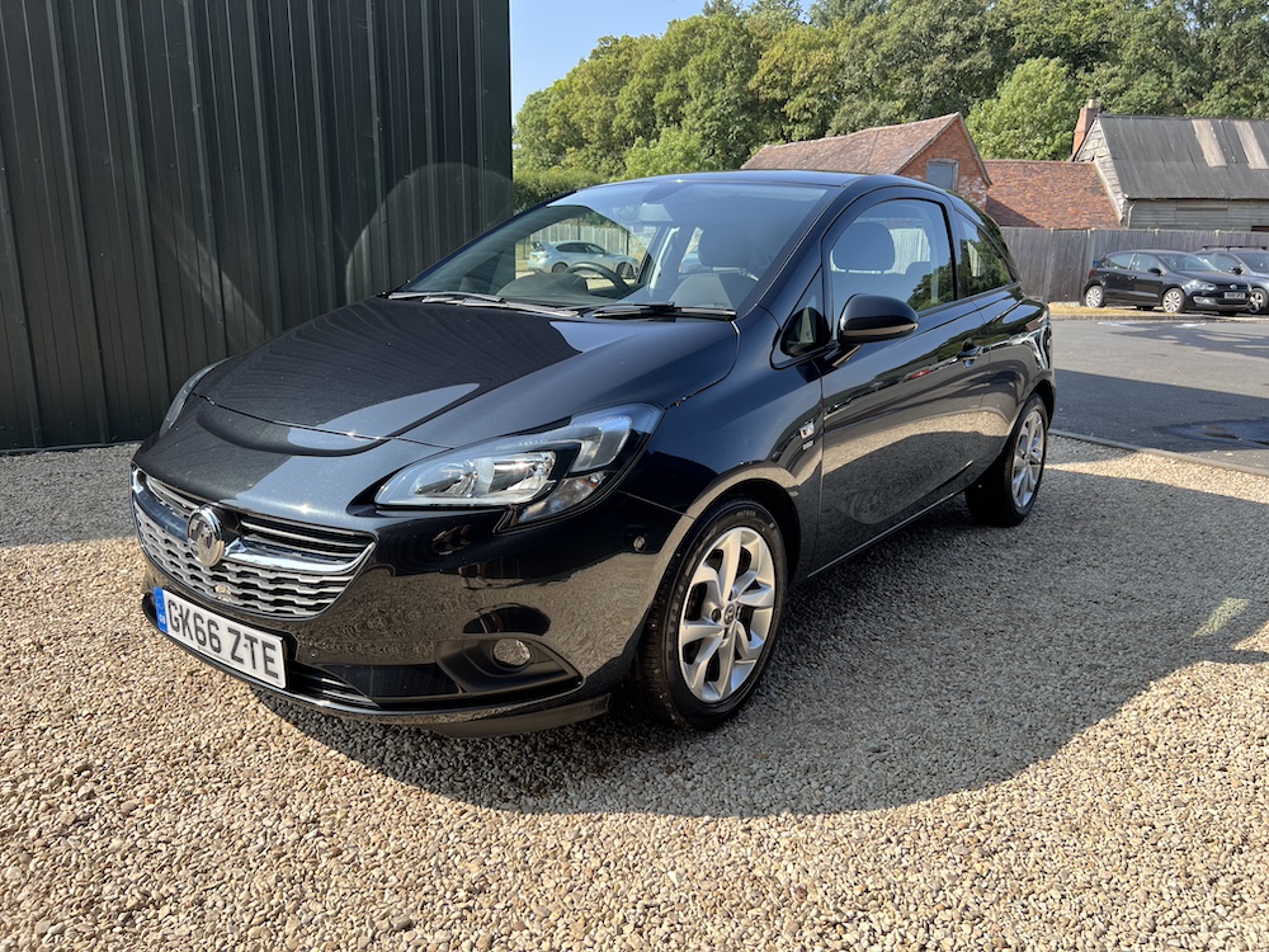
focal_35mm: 26
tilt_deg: -13.2
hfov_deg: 67.3
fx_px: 953
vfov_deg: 53.1
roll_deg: +1.5
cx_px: 634
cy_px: 476
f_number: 1.5
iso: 50
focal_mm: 5.7
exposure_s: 1/1183
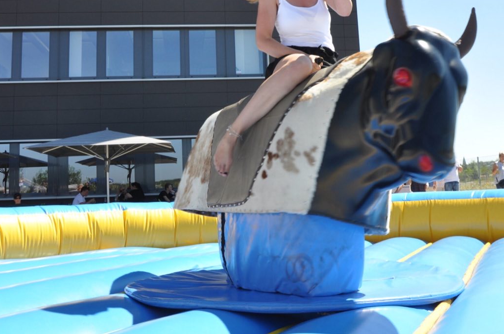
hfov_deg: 46.4
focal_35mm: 42
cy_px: 101
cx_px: 284
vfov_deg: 31.4
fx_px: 587
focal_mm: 18
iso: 200
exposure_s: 1/125
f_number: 11
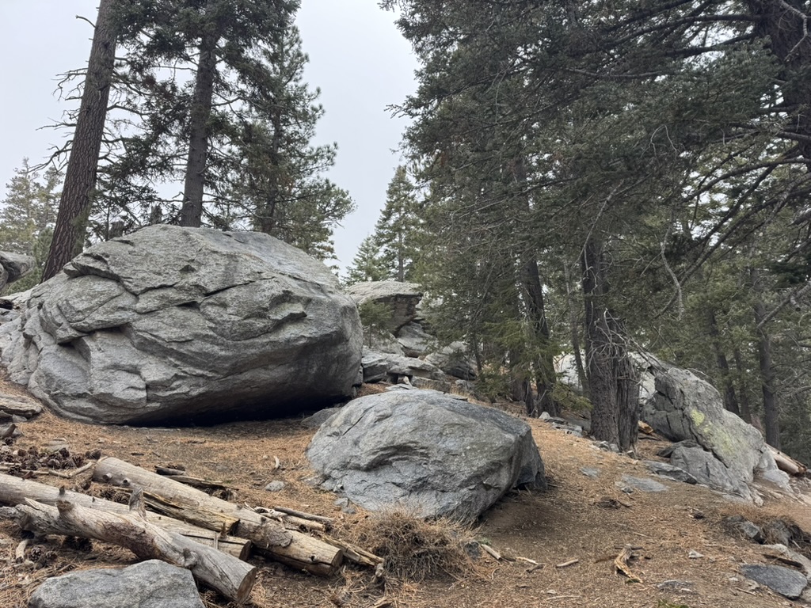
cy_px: 304
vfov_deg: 56.8
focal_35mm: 24
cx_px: 406
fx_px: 562
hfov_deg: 71.6
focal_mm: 6.76
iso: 80
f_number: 1.78
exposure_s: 1/707
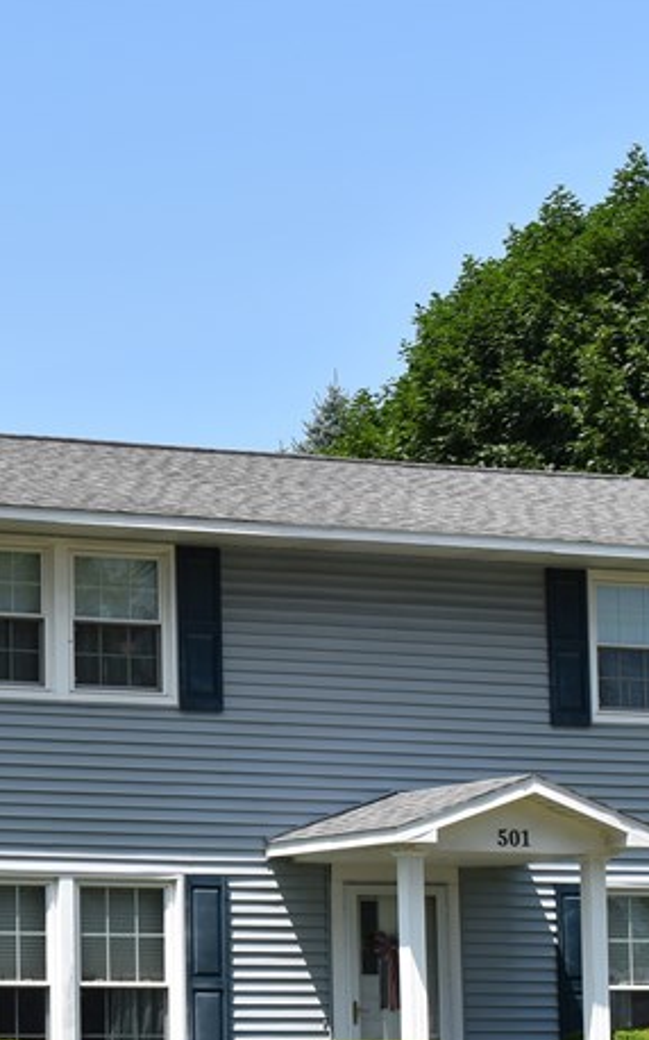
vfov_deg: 17.9
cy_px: 736
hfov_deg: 11.0
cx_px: -204
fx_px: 3285
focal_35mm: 116
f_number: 8
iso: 100
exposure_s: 1/250
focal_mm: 32
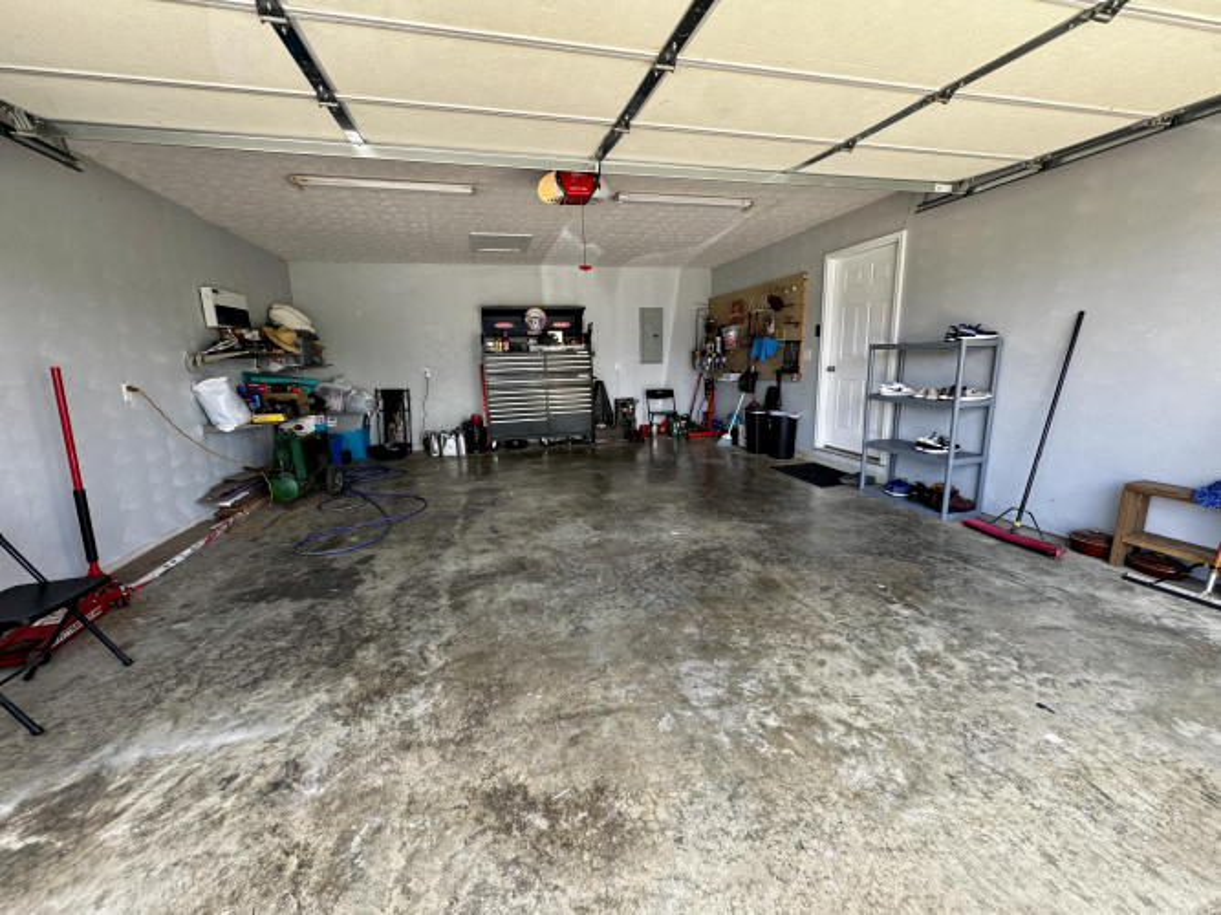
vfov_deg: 85.7
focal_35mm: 14
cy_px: 458
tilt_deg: -12.3
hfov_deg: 102.1
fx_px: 494
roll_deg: +1.4
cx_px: 610
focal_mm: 2.22
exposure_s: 1/99
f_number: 2.2
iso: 64
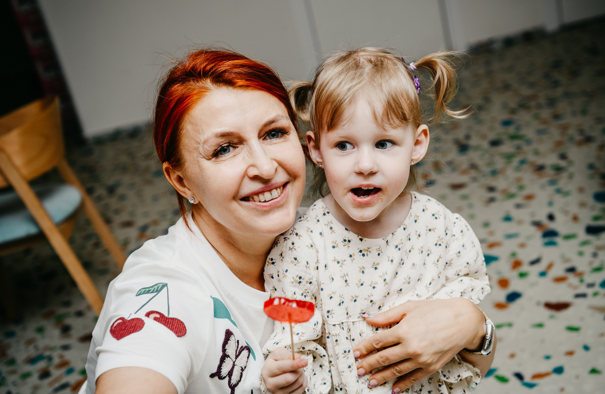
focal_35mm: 51
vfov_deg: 26.0
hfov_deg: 39.1
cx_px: 312
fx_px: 851
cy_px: 179
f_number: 3.5
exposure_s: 1/160
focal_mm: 46
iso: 125
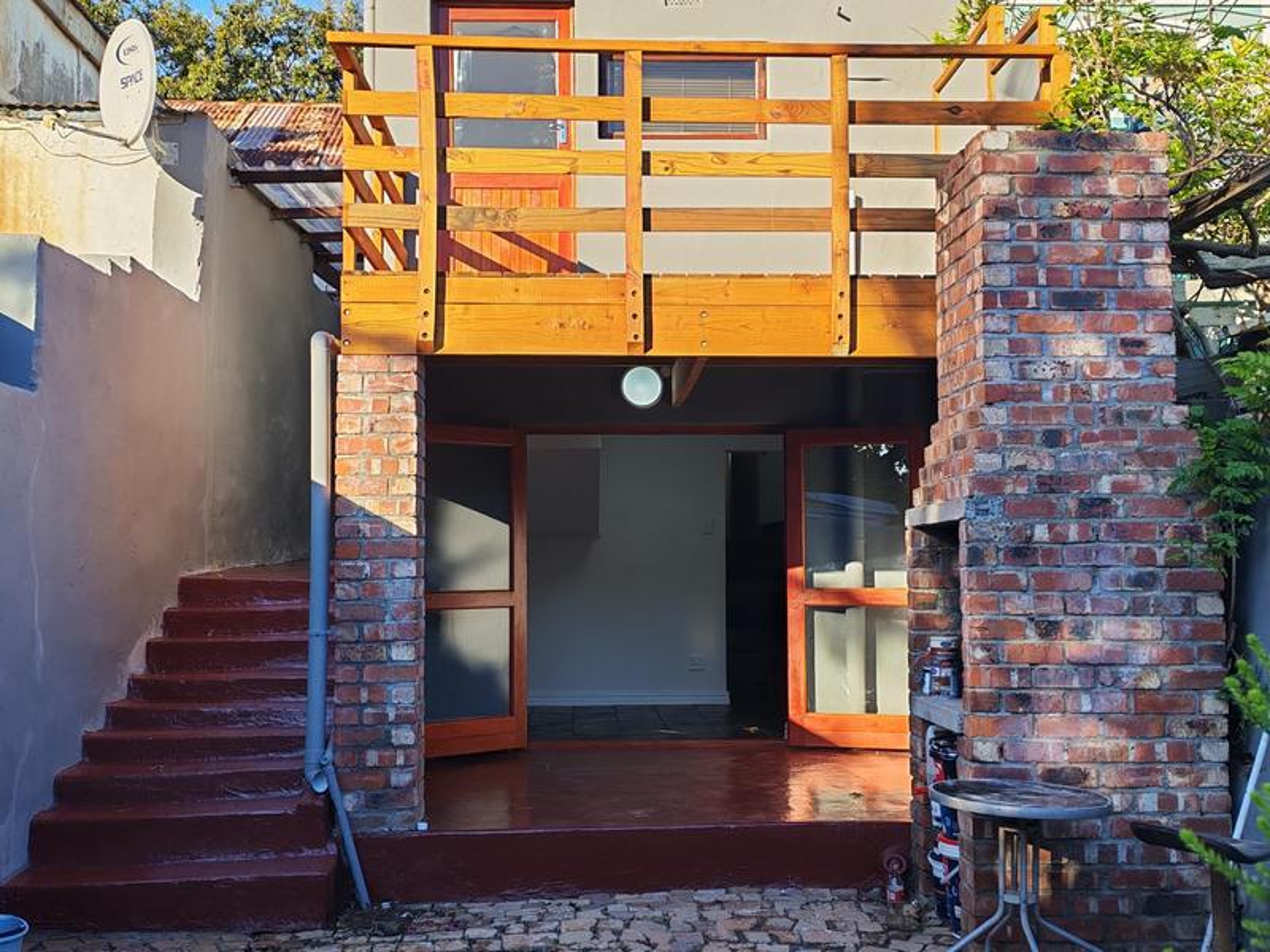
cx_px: 635
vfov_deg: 34.3
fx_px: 1541
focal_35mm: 42
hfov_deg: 44.8
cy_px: 476
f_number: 1.9
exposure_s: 1/260
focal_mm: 6.12
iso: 50
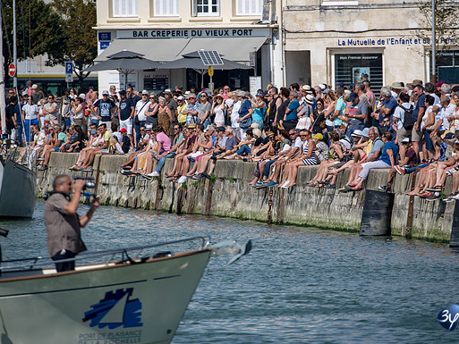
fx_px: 8647
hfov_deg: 3.0
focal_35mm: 652
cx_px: 255
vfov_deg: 2.3
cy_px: 172
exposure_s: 1/800
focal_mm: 600
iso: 320
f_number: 11
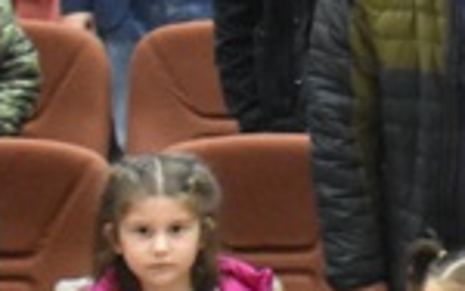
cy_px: -113
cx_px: 1231
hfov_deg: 7.9
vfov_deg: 5.5
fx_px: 3037
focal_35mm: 239
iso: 4000
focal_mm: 23
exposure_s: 1/60
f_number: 4
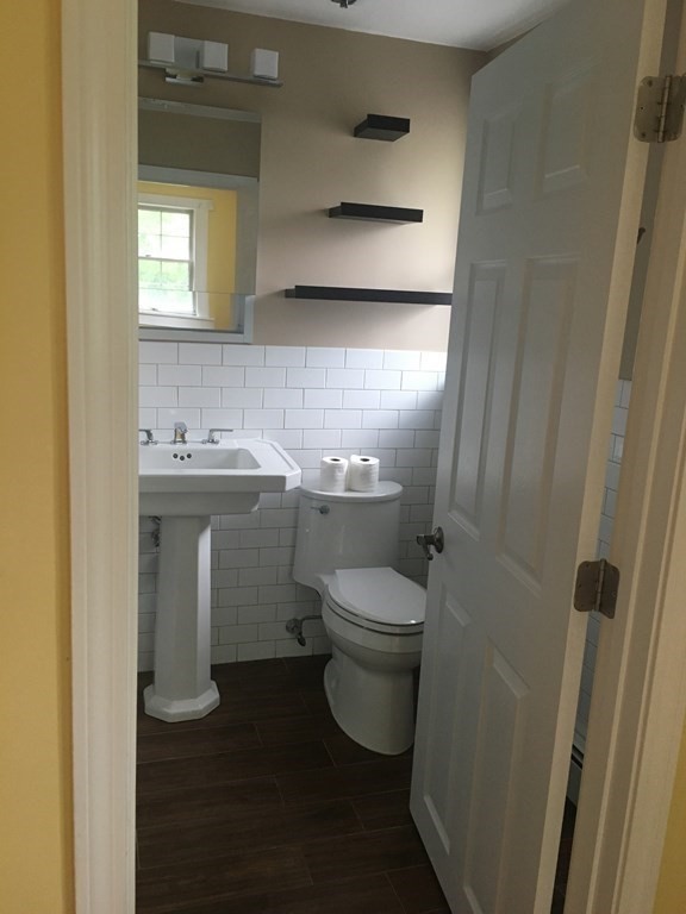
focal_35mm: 29
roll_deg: -2.7
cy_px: 457
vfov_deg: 61.7
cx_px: 343
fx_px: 766
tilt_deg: -12.9
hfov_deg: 48.2
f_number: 2.2
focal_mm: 4.15
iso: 100
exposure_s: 1/30
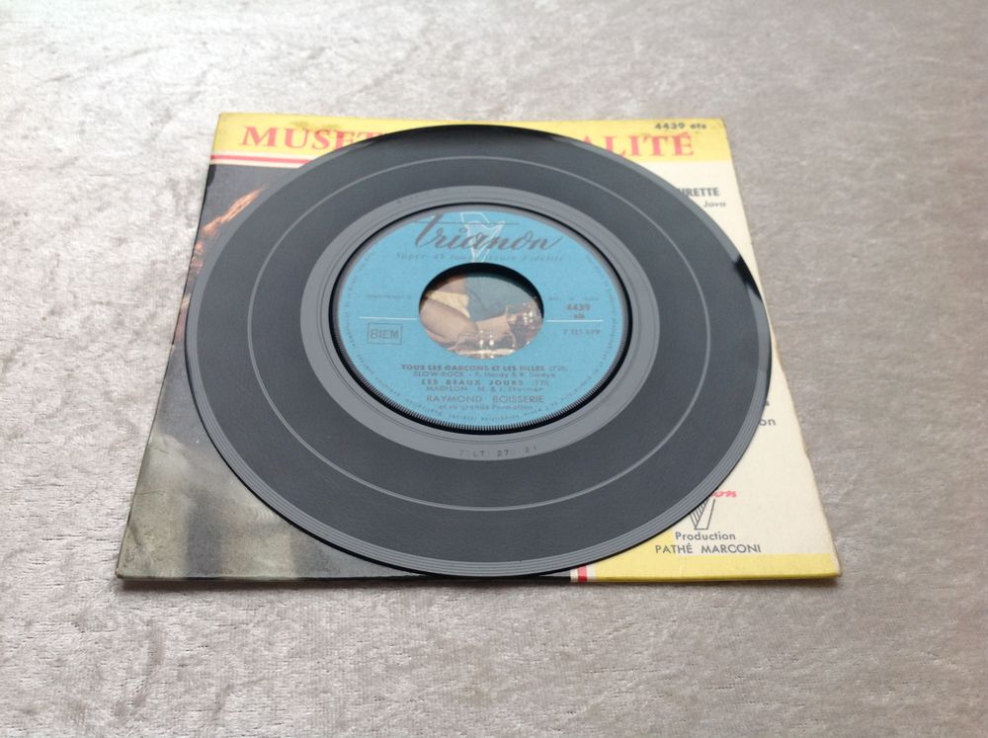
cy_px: 369
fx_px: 998
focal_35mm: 35
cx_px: 494
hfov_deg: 52.7
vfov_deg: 40.6
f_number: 2.4
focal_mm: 4.28
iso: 50
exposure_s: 1/40
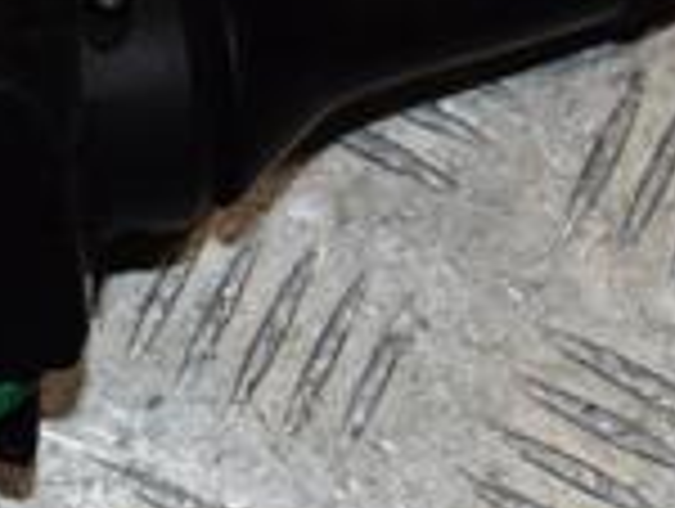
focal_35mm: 184
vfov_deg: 8.1
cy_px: 36
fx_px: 3594
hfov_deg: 10.6
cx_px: -122
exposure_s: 1/200
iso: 800
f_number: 14
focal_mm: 32
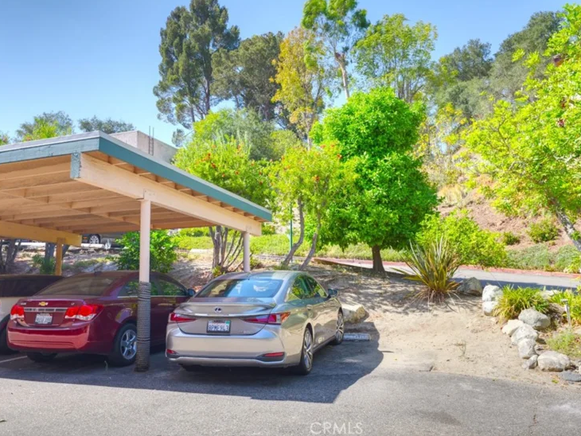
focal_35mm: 31
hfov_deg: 58.3
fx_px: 520
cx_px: 279
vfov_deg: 45.5
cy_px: 215
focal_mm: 28
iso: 800
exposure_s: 1/2500
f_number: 5.6
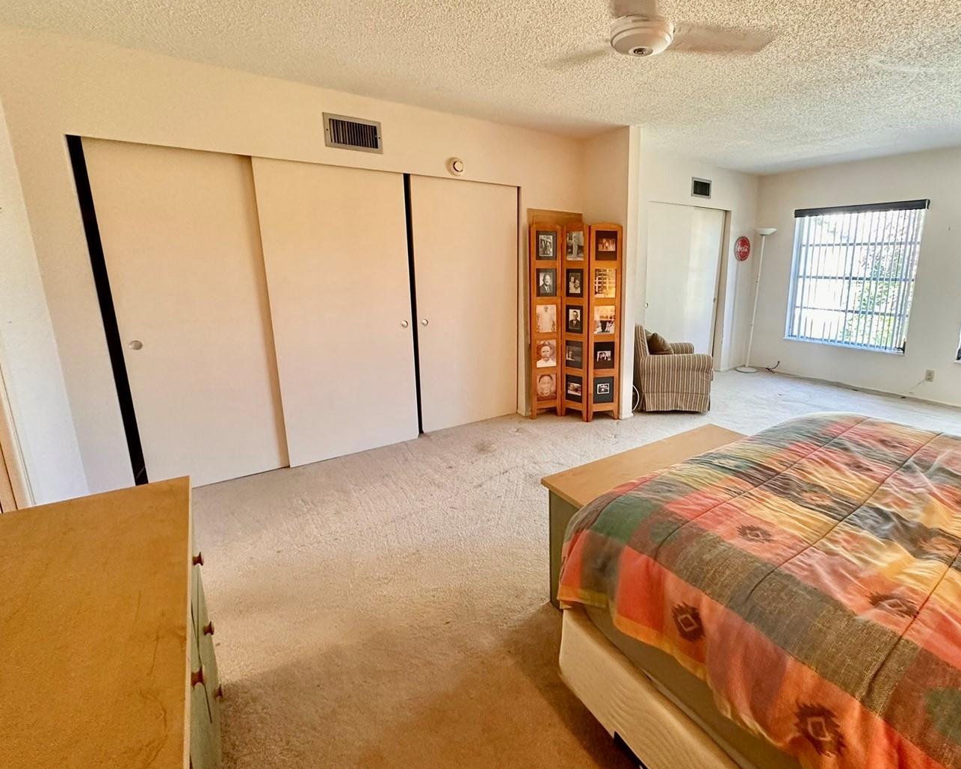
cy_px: 362
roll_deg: -0.9
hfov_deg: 88.5
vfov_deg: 76.9
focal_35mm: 17
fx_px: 484
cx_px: 575
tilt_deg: -11.8
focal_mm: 2.22
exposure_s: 1/60
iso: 320
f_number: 2.2
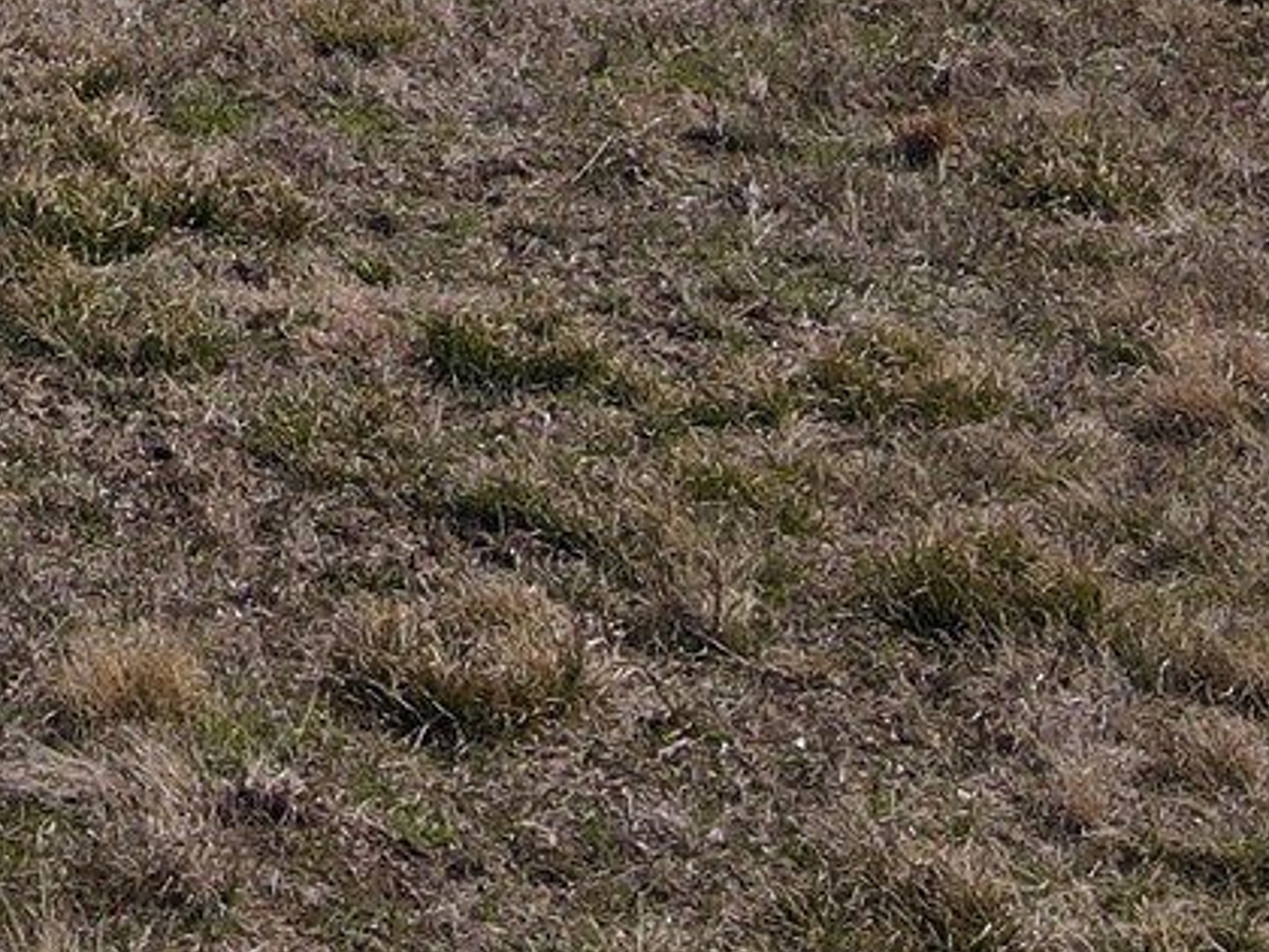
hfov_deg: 15.6
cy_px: -816
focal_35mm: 117
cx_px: -592
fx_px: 4289
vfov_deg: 11.6
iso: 110
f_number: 2.8
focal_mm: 4.5
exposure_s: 1/15
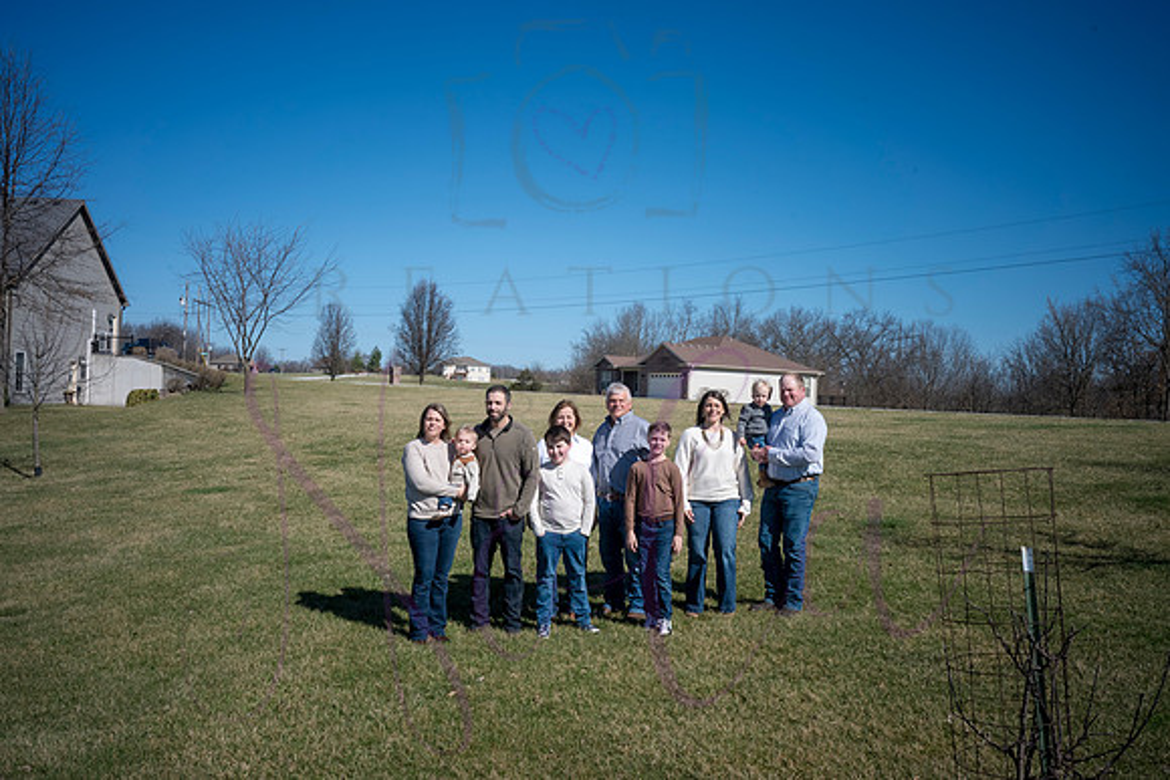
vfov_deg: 41.7
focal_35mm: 32
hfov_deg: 59.5
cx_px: 585
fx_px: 1024
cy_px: 390
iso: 400
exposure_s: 1/640
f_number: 13
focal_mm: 31.5
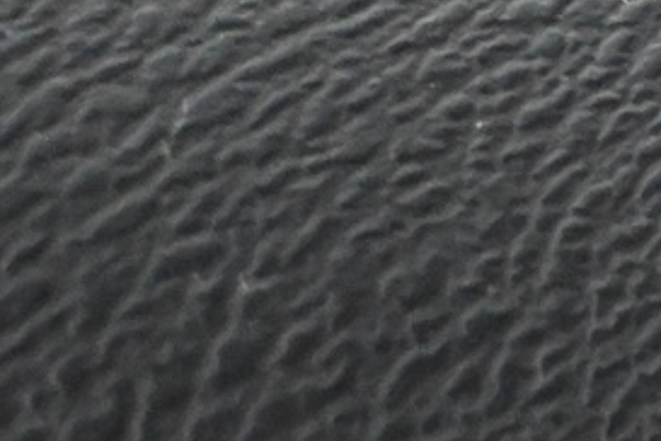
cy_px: 424
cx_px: 1736
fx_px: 3350
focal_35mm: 182
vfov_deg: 7.5
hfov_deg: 9.6
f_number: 3.8
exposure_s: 1/60
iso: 9000
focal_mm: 20.5
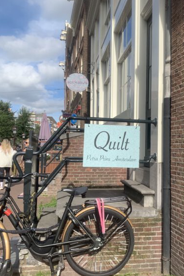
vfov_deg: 51.9
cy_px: 140
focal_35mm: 37
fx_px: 284
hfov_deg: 35.5
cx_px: 125
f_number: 1.8
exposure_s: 1/1845
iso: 25
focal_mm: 4.25
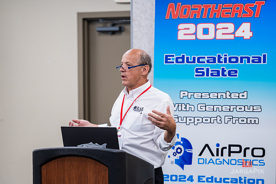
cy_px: 95
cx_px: 126
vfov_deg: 7.0
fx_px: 1505
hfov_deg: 10.5
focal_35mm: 196
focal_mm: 180
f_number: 3.2
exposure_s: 1/200
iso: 800
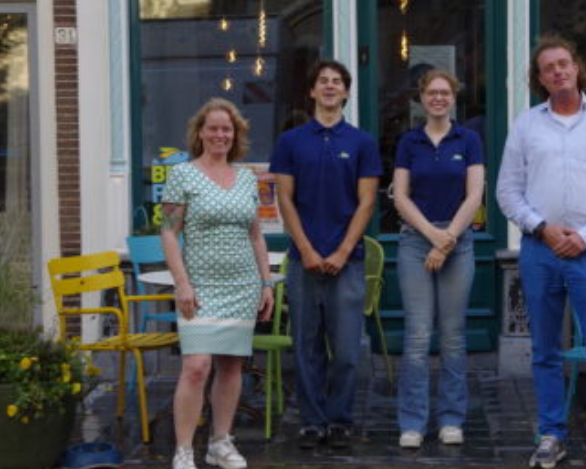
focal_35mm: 86
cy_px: 168
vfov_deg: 17.8
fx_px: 1492
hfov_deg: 22.0
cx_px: 445
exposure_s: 1/320
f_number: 5.6
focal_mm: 31
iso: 800
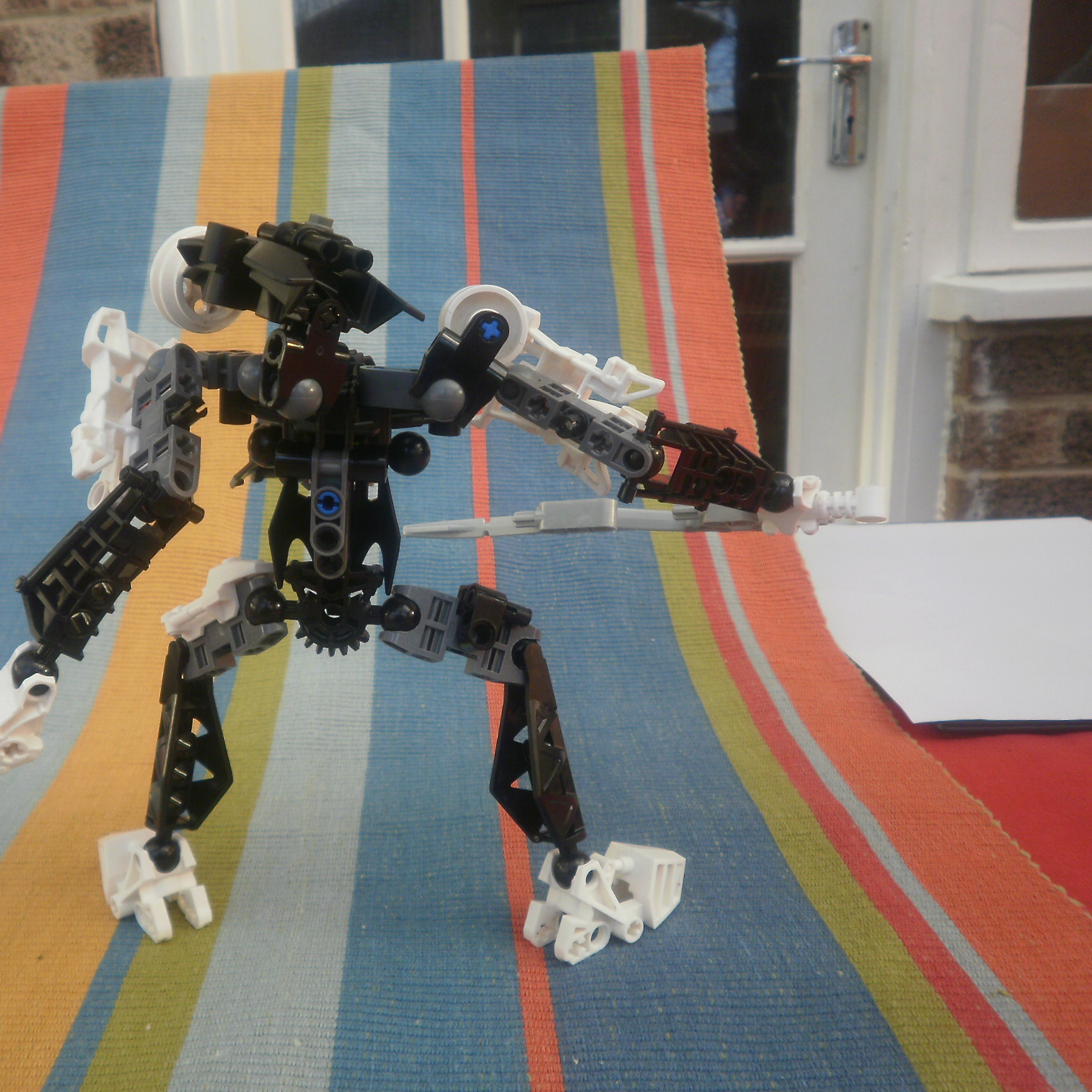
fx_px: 1106
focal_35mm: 31
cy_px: 547
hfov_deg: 51.5
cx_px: 356
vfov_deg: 52.5
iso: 100
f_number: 2.6
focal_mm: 4.65
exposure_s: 1/125
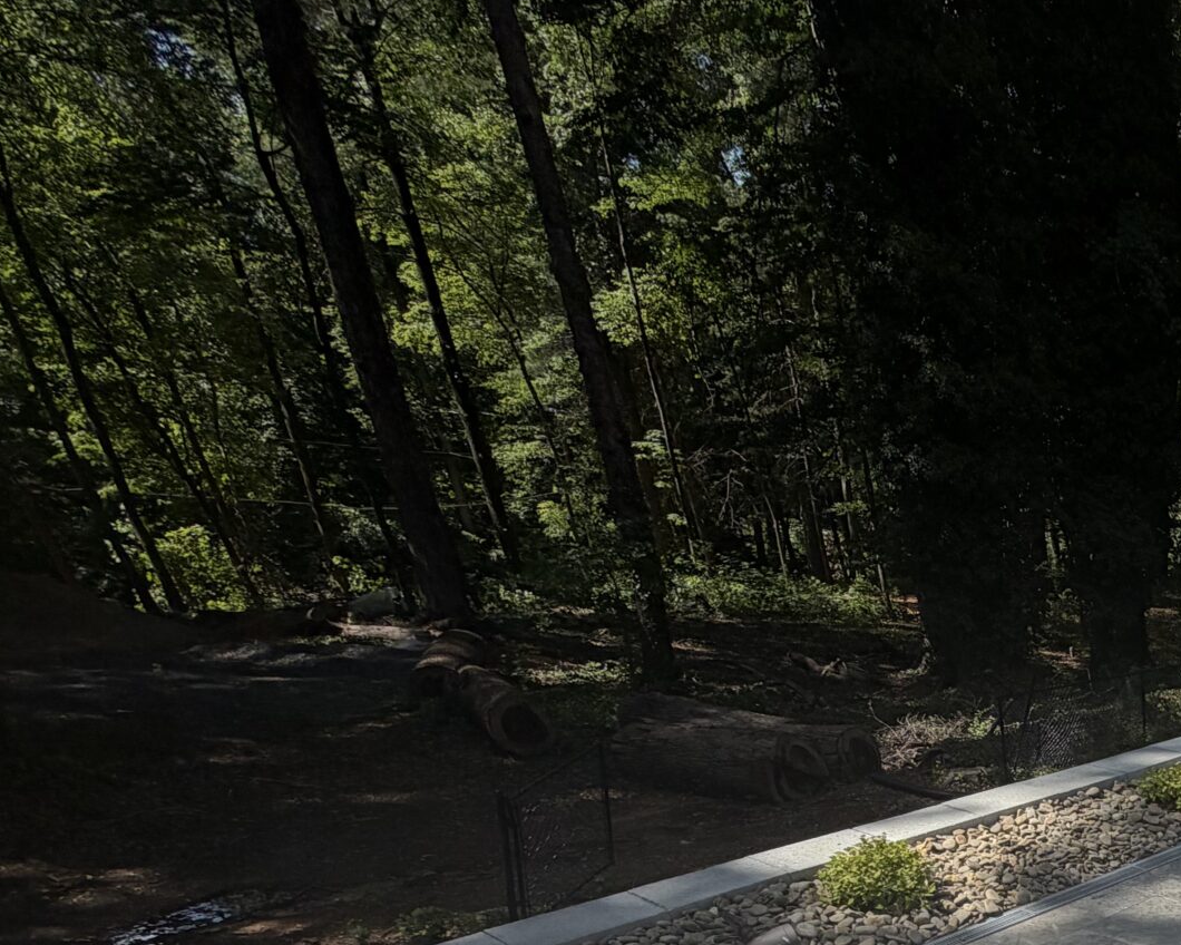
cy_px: 1034
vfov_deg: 37.5
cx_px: 1319
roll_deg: -0.8
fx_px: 1153
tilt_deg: -27.5
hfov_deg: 42.0
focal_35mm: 33
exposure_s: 1/1105
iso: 20
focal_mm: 2.22
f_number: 2.2
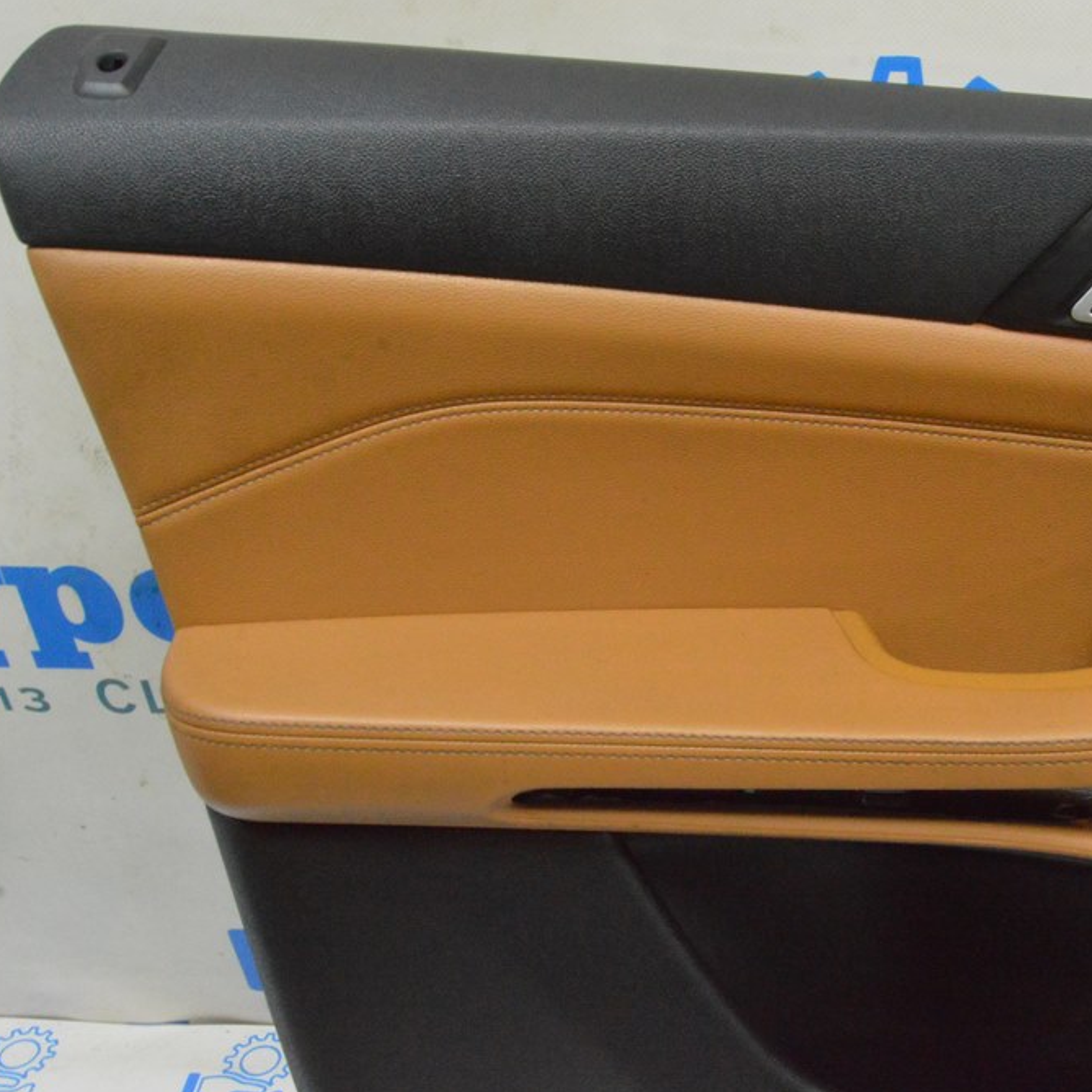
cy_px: 546
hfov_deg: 42.0
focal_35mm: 39
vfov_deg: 42.8
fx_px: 1392
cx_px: 762
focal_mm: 20
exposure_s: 1/20
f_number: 20
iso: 6400
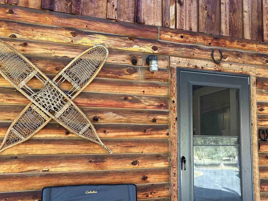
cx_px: 174
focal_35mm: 43
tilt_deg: +4.6
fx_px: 333
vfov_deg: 33.5
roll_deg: +0.6
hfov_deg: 43.4
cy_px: 117
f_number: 1.5
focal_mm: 5.7
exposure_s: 1/121
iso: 125
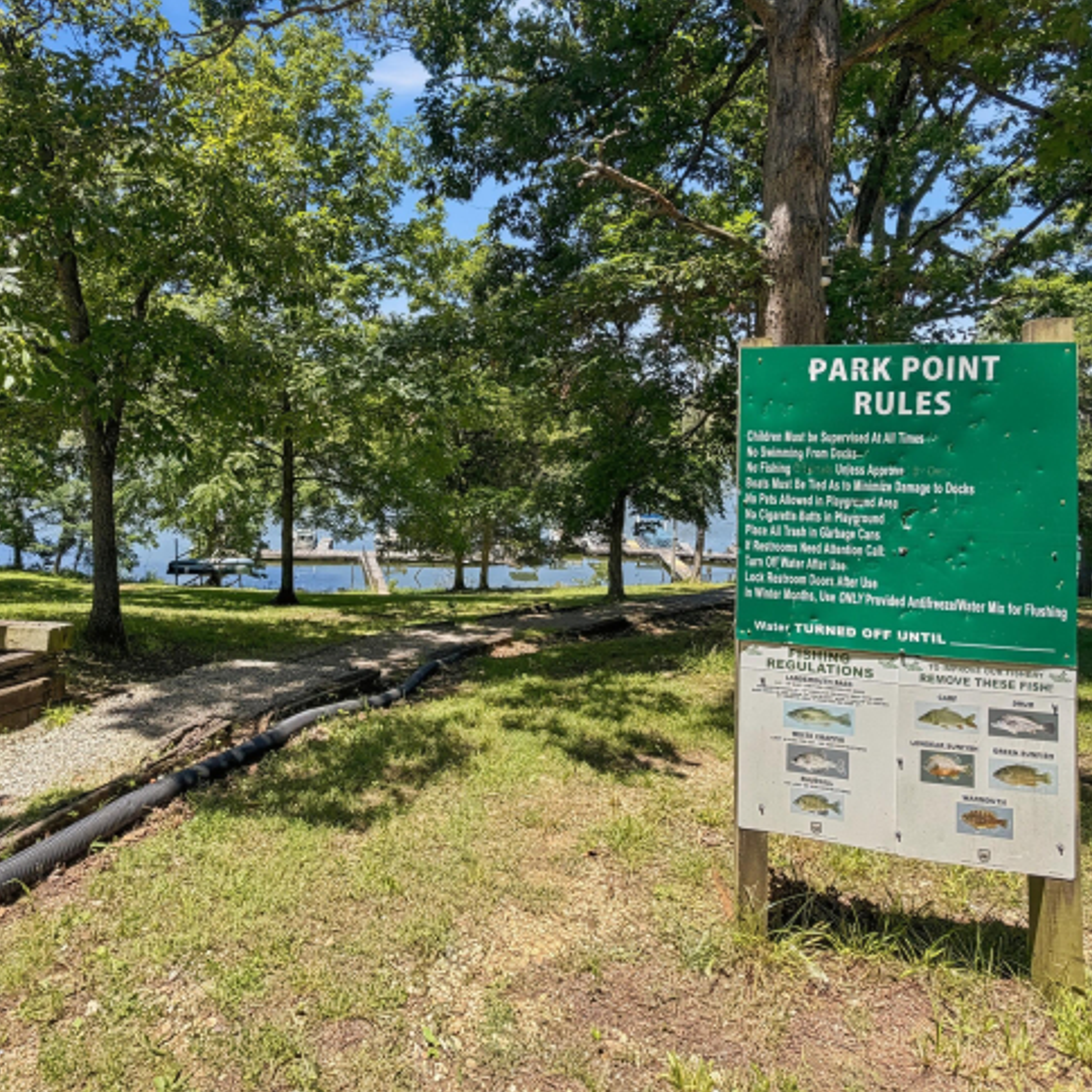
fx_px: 607
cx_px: 458
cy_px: 545
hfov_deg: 83.3
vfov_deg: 84.0
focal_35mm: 17
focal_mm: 2.2
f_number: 2.2
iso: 40
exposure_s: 1/638
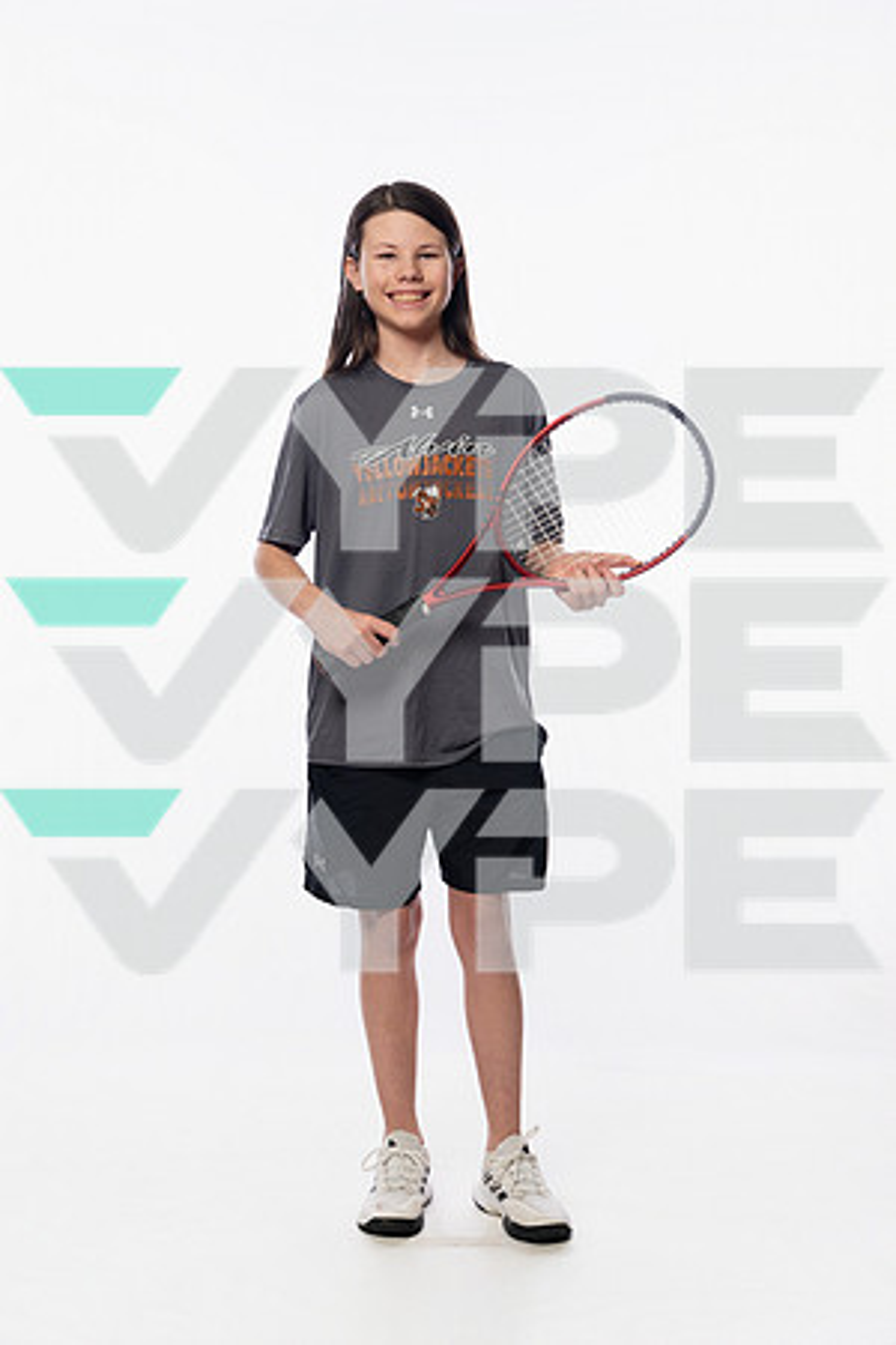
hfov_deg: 23.8
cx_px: 448
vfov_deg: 35.1
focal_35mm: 57
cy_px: 672
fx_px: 2128
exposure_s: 1/250
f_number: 5.6
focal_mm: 57
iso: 640
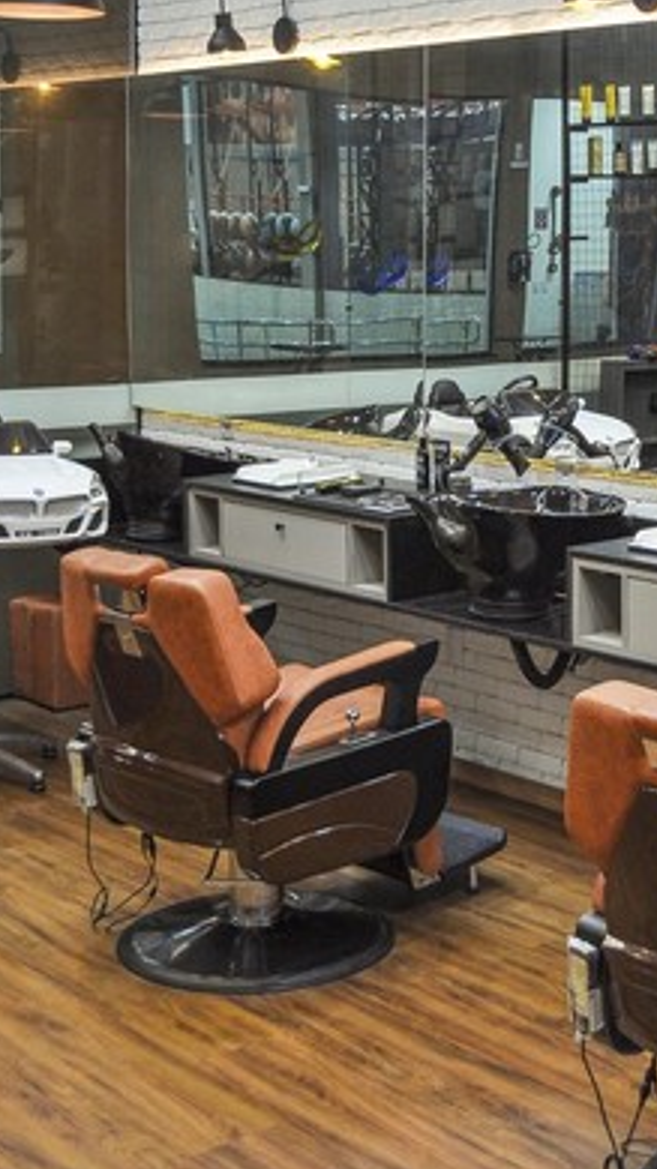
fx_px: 1799
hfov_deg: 20.3
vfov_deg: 35.5
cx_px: 576
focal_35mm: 58
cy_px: 351
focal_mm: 24
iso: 560
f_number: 4
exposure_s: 1/60
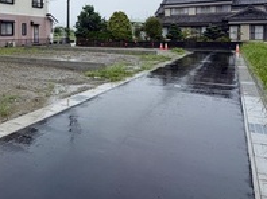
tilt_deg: +1.5
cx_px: 55
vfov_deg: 39.8
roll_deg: +0.8
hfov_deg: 50.9
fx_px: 262
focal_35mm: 34
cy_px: 36
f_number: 2.2
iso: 50
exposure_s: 1/502
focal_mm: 2.22
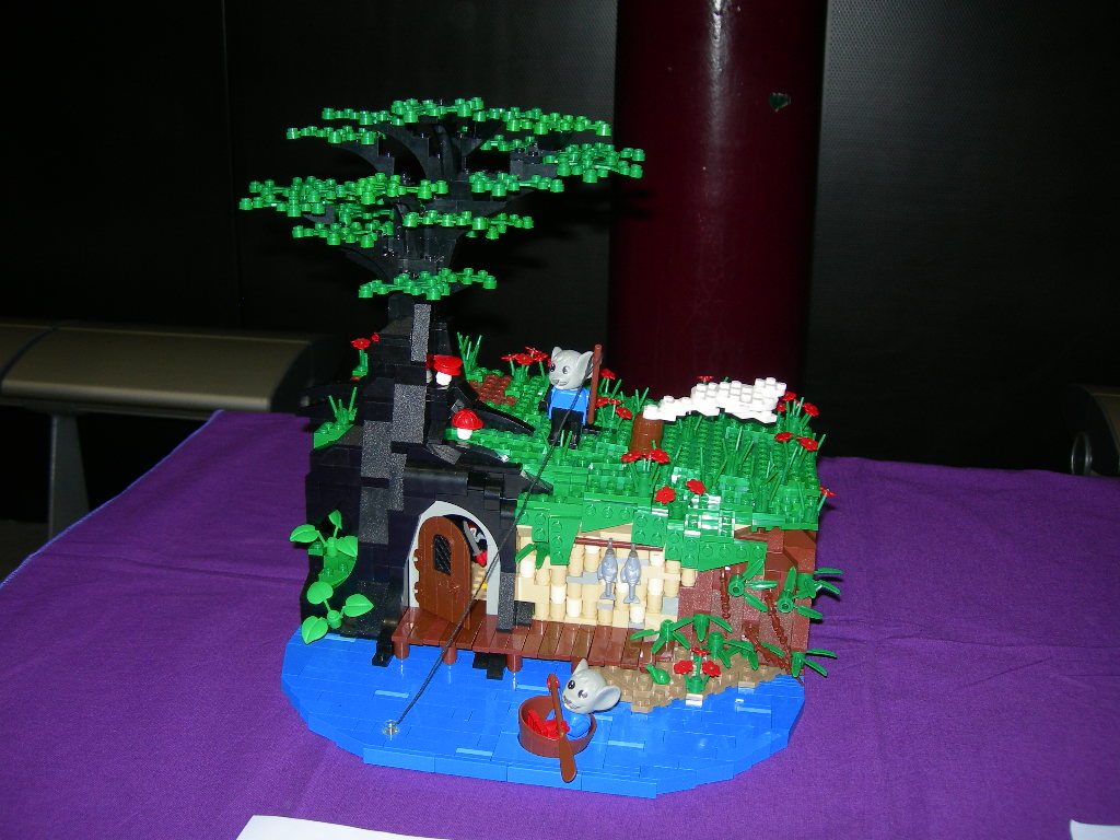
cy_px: 420
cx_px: 560
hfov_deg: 49.0
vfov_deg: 37.7
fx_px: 1229
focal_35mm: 38
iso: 50
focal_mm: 7.8
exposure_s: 1/60.1
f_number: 2.8
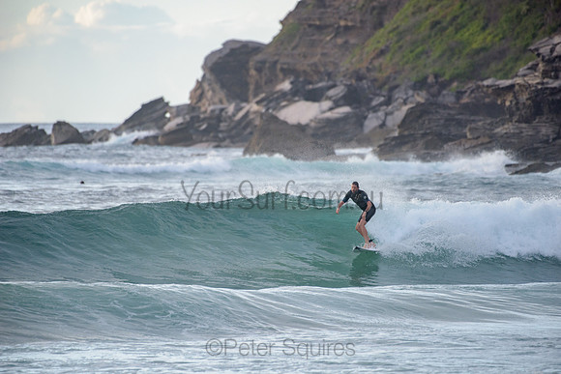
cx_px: 280
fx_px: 7793
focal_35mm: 500
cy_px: 187
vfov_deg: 2.8
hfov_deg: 4.1
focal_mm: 500
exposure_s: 1/1000
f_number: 5.6
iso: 360
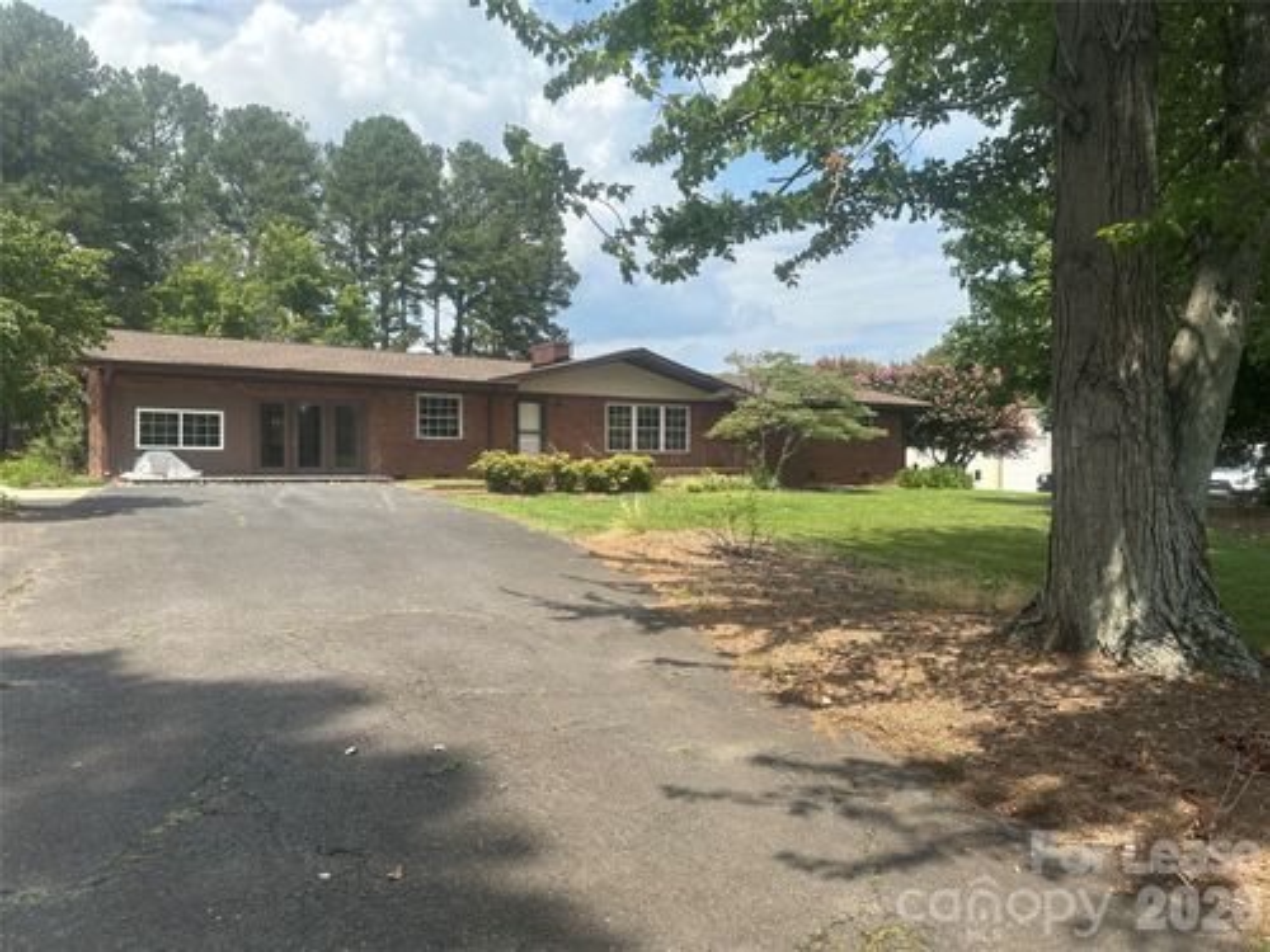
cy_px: 476
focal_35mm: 24
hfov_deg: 71.6
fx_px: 881
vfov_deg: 56.8
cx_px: 635
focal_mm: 6.86
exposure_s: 1/2882
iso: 80
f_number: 1.78
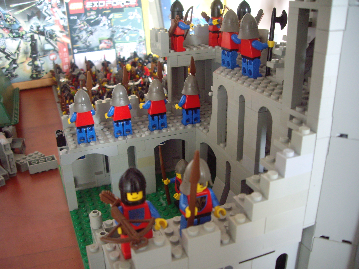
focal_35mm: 38
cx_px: 180
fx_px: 394
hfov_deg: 49.0
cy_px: 134
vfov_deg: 37.7
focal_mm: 6.2
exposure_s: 1/10
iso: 200
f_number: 2.7
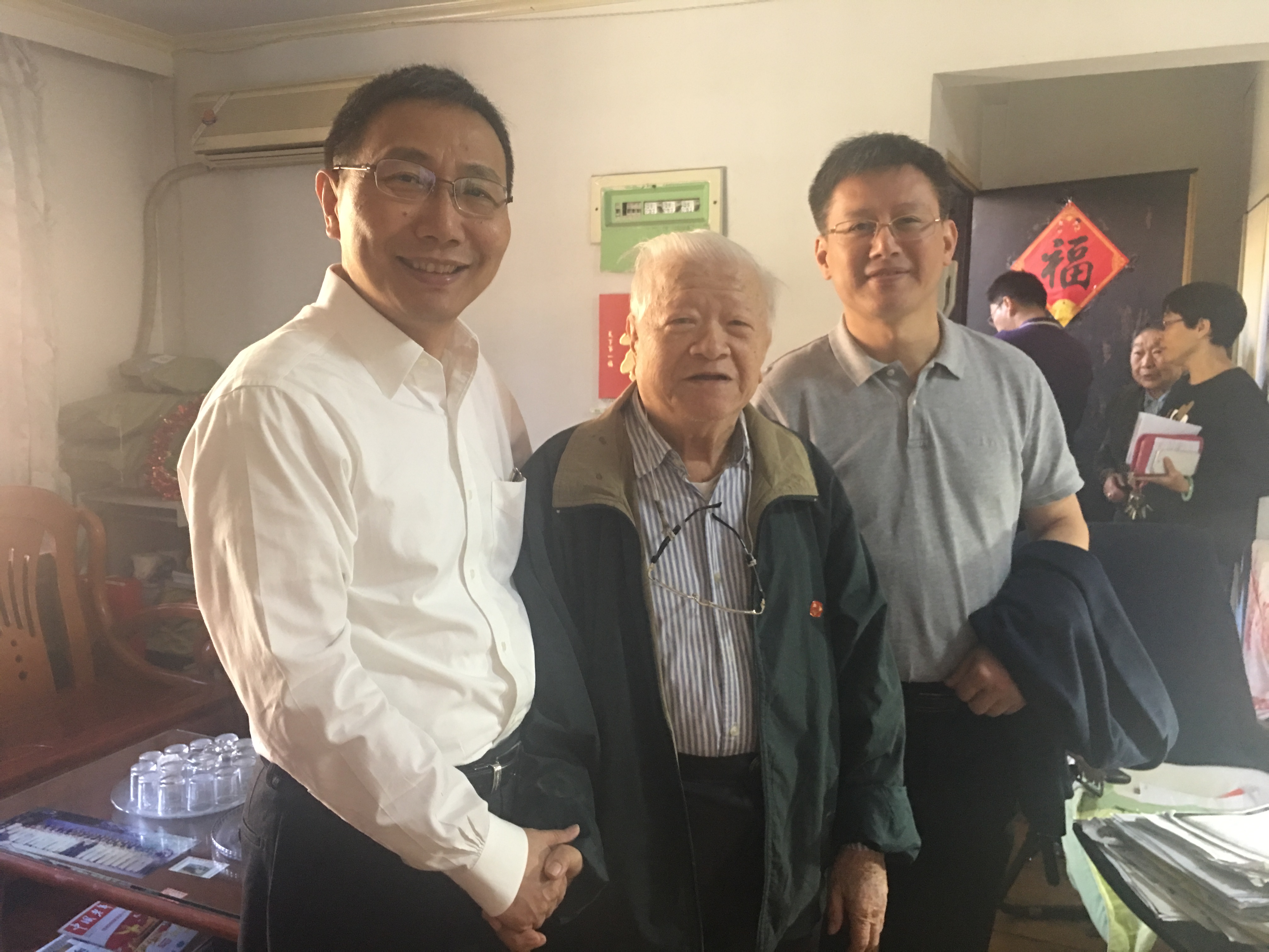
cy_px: 476
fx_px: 1063
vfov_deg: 48.2
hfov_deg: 61.7
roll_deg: +0.0
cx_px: 634
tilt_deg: -4.7
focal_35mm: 29
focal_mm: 4.15
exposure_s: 1/10
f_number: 2.2
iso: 80
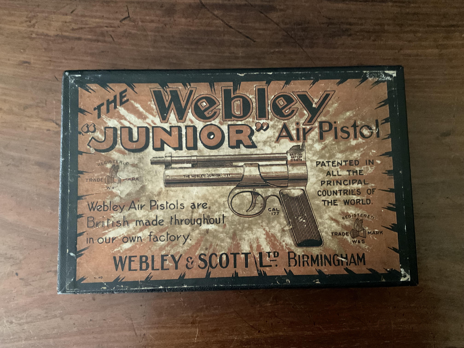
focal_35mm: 29
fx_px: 389
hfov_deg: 61.7
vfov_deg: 48.2
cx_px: 232
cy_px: 174
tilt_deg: -84.3
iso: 500
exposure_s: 1/20
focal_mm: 3
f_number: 1.8
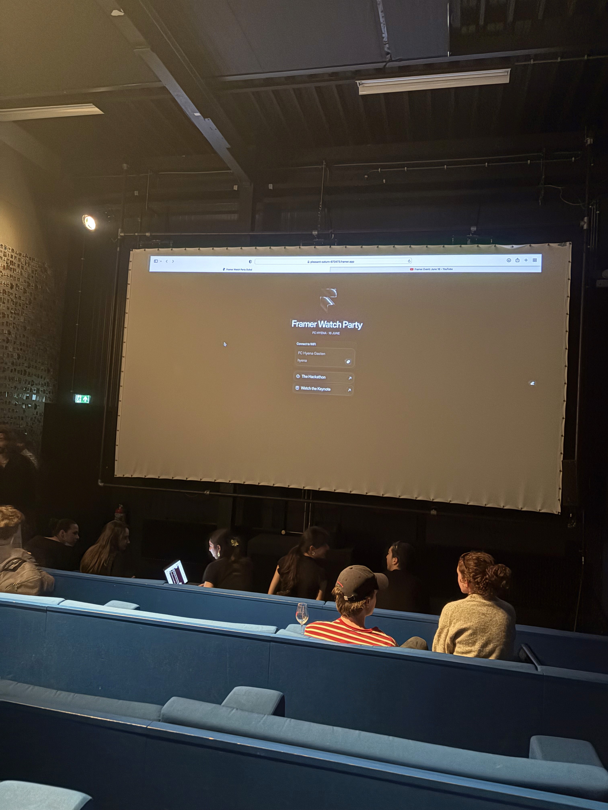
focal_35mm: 26
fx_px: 609
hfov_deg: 53.1
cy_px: 405
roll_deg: -4.3
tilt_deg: +3.0
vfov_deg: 67.3
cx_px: 304
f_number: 1.6
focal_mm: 5.96
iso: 1000
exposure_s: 1/20
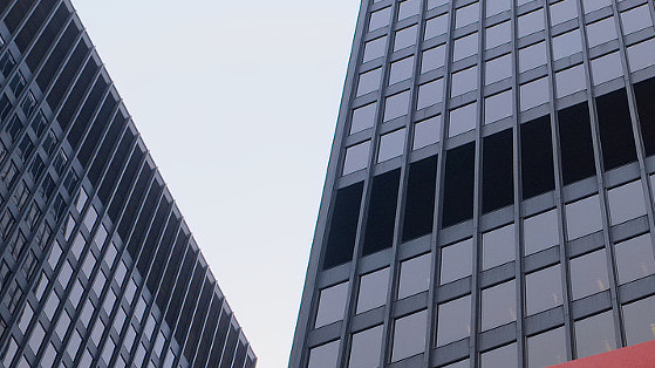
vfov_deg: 11.5
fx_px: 1823
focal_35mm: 105
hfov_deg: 20.1
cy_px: 127
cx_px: 525
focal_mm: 23
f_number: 6.4
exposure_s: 1/1300
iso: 800
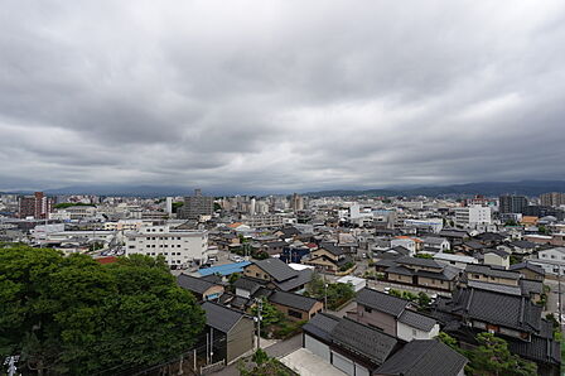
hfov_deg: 90.0
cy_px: 188
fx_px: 282
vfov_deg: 67.3
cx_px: 282
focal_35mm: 18
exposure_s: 1/800
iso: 125
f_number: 4
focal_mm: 6.9
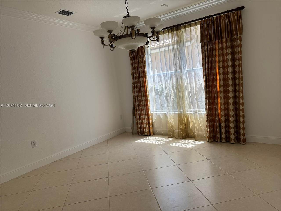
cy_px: 106
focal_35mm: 24
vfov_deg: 56.8
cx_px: 140
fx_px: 195
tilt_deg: -8.4
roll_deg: +6.0
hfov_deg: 71.6
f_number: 1.78
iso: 80
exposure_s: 1/412
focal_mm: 6.76
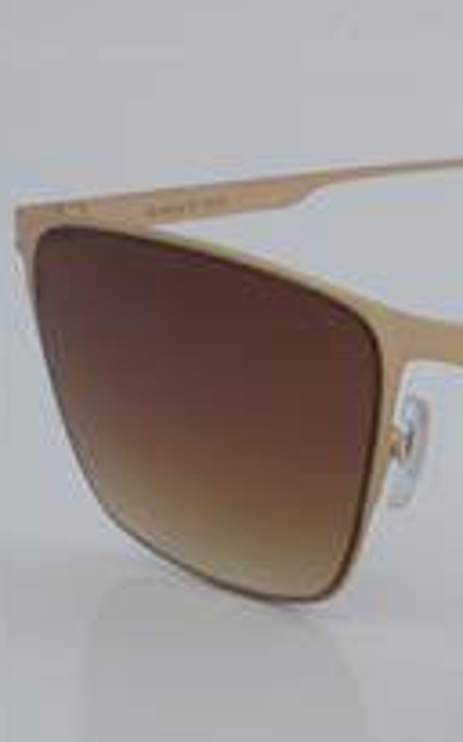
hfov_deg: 8.6
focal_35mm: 149
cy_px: 405
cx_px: 705
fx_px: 3010
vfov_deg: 14.0
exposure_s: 1/4
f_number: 32
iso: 100
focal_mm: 50
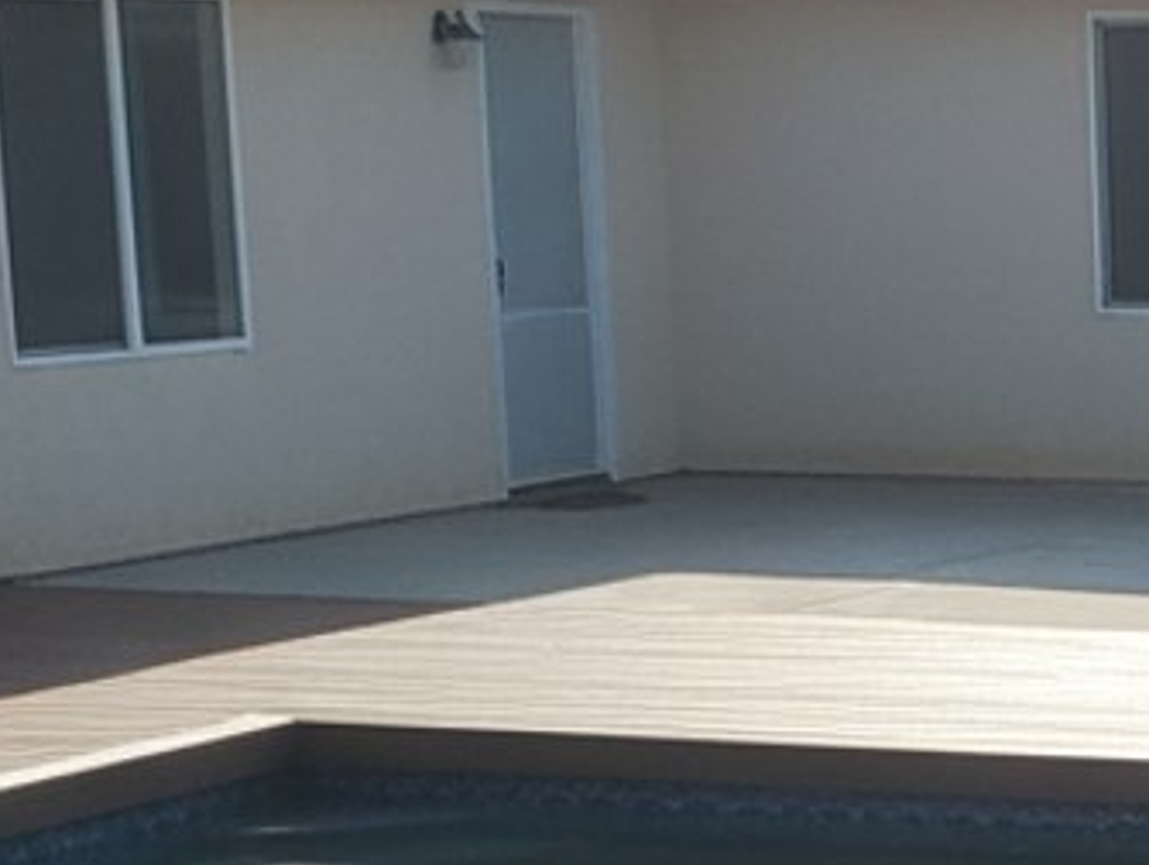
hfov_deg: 19.3
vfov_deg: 15.5
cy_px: 951
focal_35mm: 93
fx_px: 3090
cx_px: 1523
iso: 493
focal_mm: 5.7
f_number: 1.6
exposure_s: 1/196
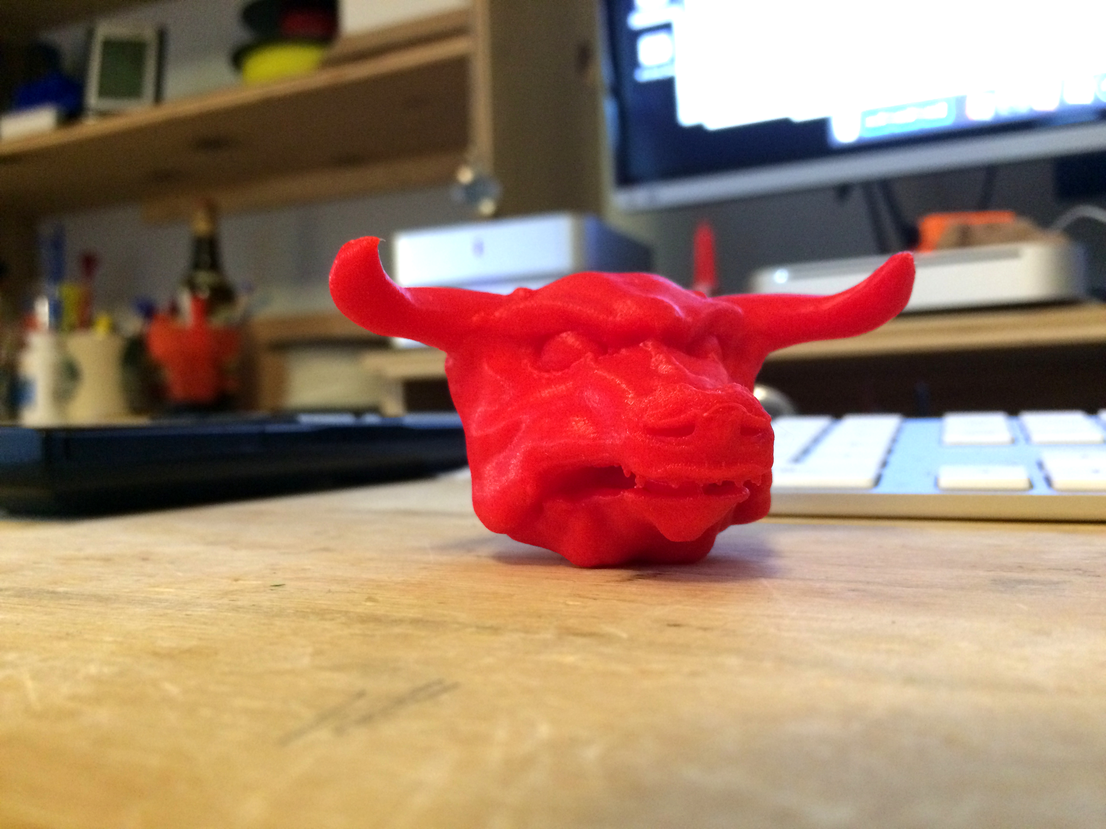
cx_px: 553
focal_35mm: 29
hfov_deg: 61.7
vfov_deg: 48.2
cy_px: 414
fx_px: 927
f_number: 2.2
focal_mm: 4.2
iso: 320
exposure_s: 1/15
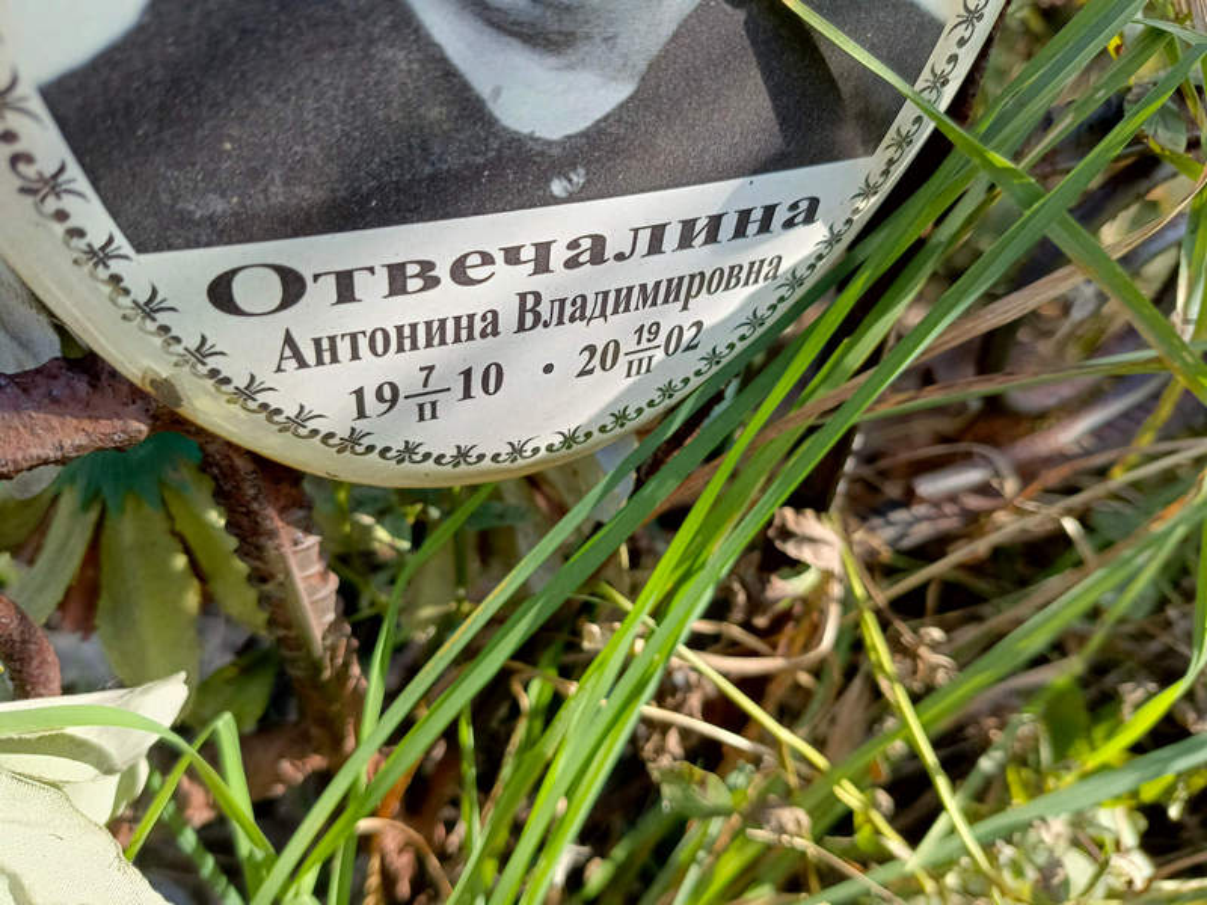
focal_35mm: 25
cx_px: 604
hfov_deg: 69.4
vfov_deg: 54.9
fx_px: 872
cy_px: 452
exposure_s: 1/316
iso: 112
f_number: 1.69
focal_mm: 4.76
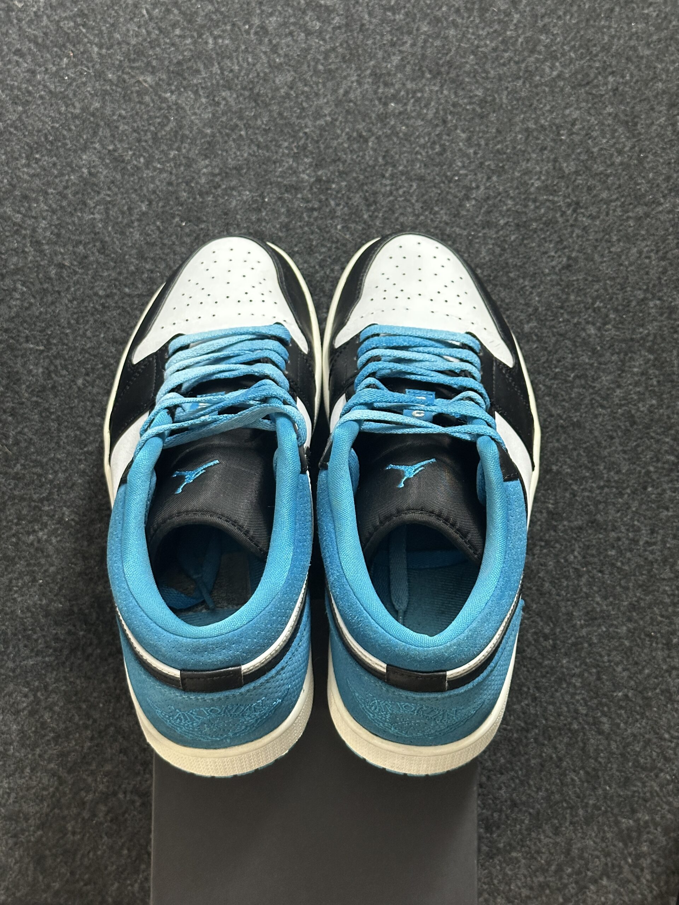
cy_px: 452
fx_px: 1255
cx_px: 340
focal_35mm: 48
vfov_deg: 39.7
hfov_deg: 30.3
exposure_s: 1/40
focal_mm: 6.86
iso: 500
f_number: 1.78
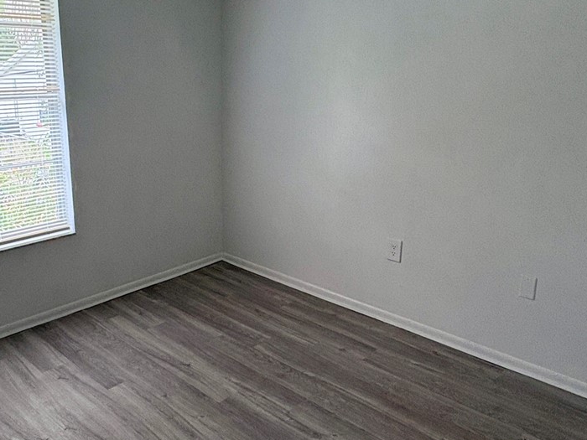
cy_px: 188
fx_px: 543
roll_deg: +0.6
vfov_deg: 44.0
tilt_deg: -12.7
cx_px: 254
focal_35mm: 32
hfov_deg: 56.6
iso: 125
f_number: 2.2
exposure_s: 1/118
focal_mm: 2.22
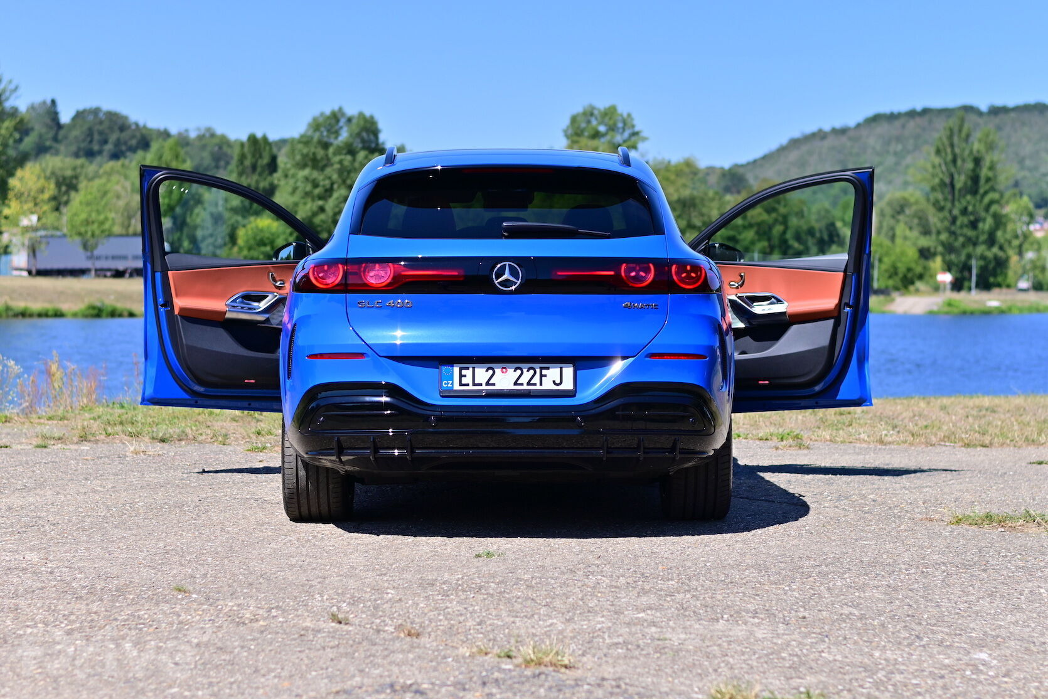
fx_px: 2184
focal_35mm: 75
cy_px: 350
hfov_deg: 27.0
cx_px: 524
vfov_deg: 18.2
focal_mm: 50
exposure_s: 1/3200
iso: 100
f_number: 2.5
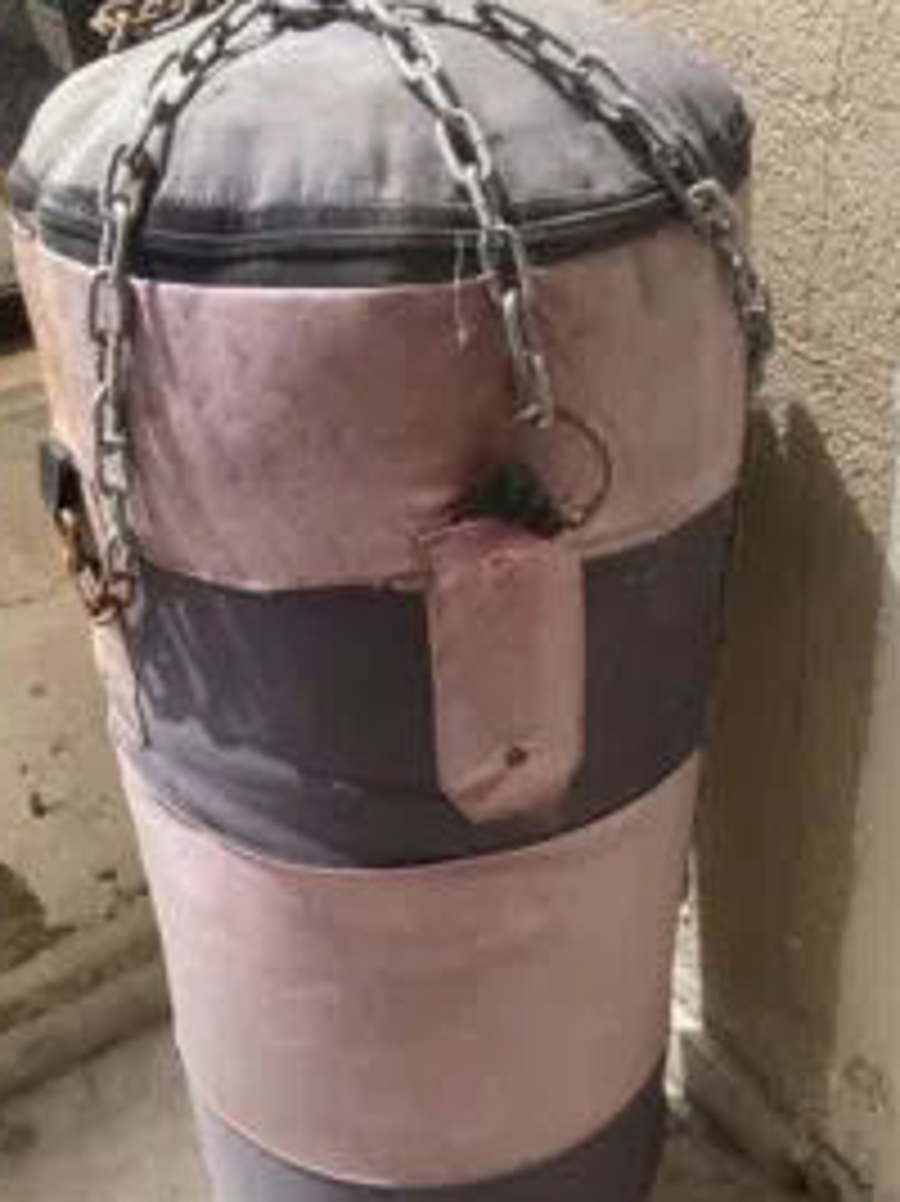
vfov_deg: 46.9
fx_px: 1353
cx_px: 468
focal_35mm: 39
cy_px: 824
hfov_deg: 36.8
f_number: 1.8
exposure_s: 1/2222
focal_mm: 4.25
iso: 32
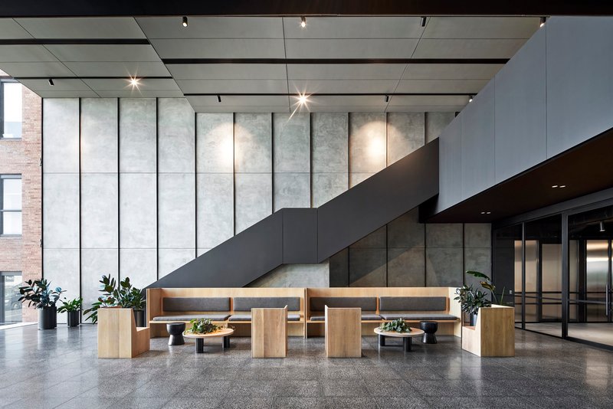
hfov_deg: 93.3
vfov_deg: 70.5
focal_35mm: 17
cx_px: 306
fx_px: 290
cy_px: 204
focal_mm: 17
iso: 100
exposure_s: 1/4
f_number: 11
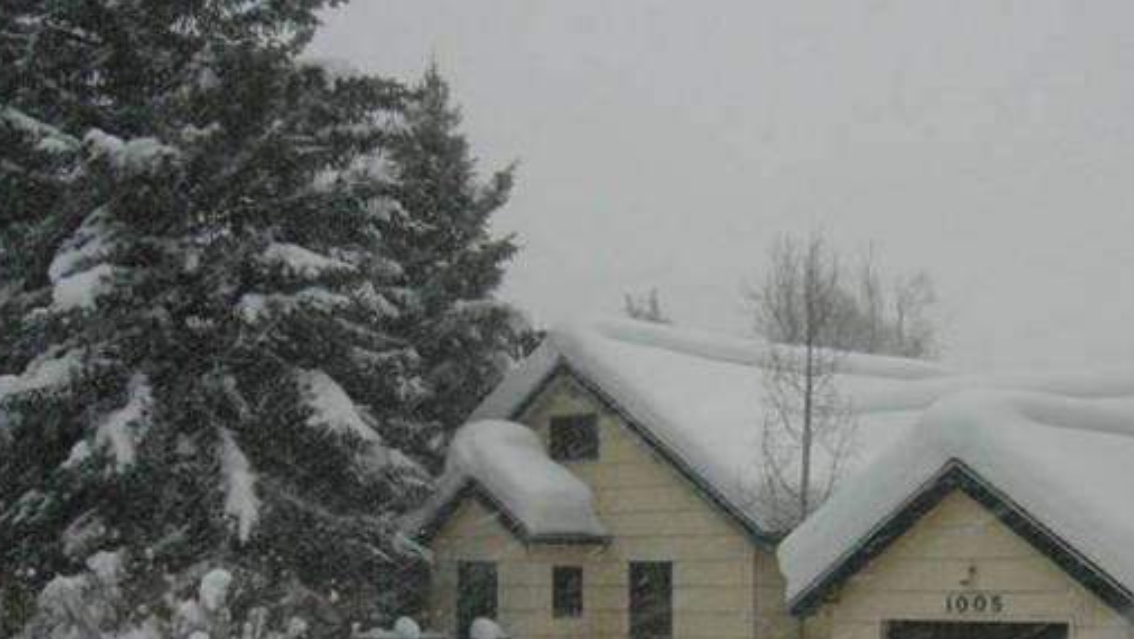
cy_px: 536
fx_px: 1835
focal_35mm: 61
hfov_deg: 34.1
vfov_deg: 19.5
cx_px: 737
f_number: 8
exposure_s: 1/100
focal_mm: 5.8
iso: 100
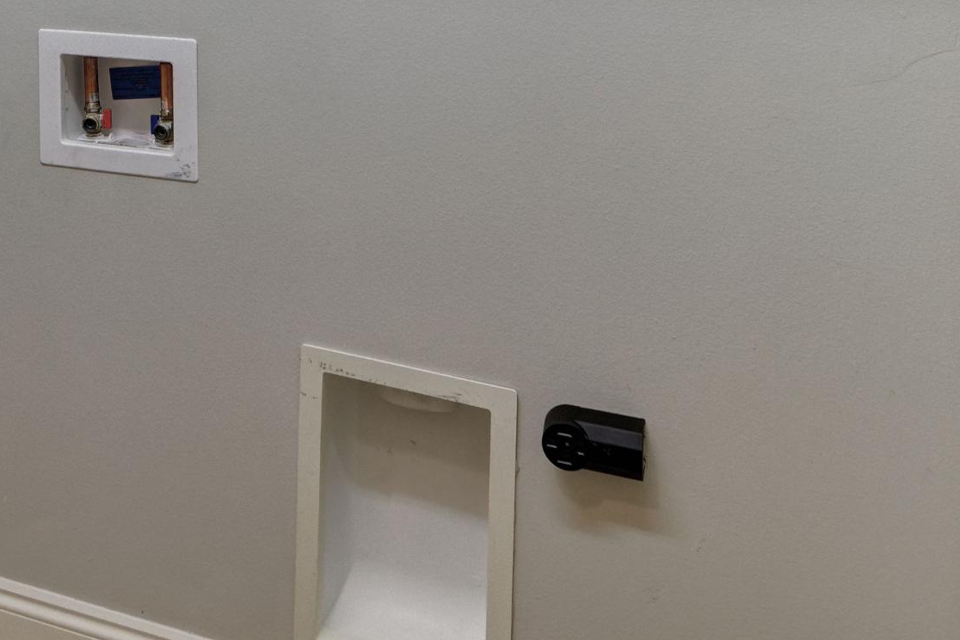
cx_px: 109
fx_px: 1147
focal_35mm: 43
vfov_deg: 26.6
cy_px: -184
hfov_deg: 42.0
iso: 400
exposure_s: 1/250
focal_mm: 11
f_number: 7.1
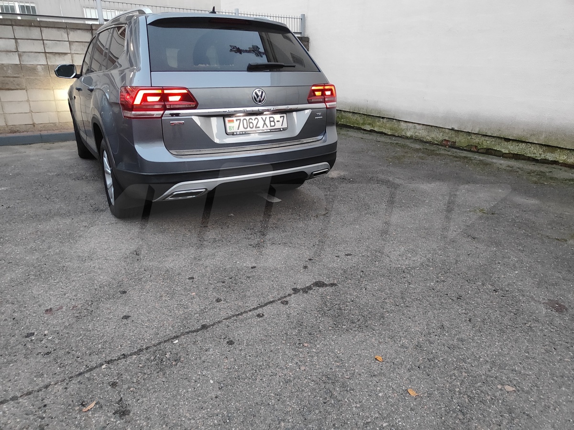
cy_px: 215
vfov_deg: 58.9
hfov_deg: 73.9
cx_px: 287
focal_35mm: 23
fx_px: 381
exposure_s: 1/30
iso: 1587
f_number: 1.88
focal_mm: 5.59
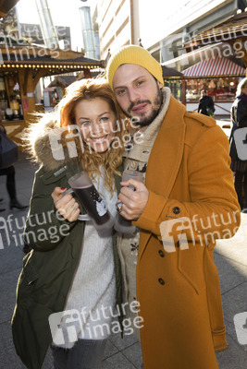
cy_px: 184
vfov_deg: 58.7
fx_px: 329
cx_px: 124
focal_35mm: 32
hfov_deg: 41.1
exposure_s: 1/100
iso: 400
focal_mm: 32
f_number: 6.3
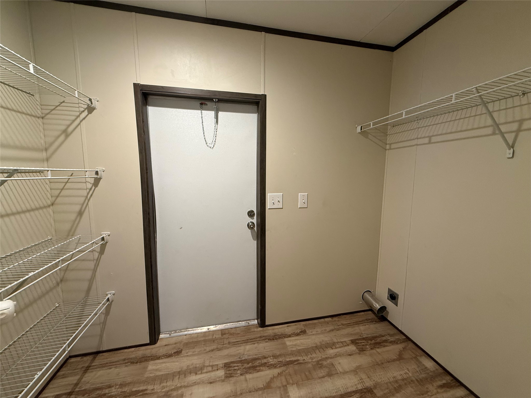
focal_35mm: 14
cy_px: 199
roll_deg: -0.1
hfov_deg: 102.1
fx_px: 215
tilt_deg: -6.1
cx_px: 266
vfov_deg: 85.7
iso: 250
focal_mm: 2.22
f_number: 2.2
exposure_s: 1/60
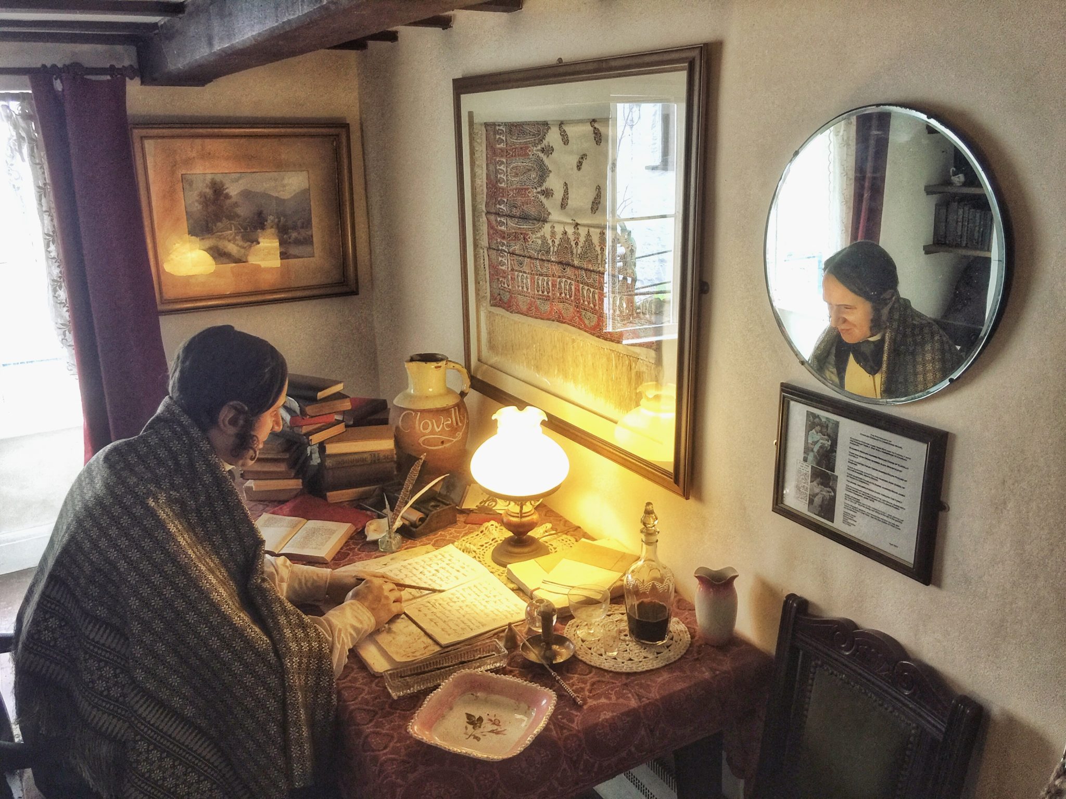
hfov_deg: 61.7
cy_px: 400
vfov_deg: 48.2
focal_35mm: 29
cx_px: 533
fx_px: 893
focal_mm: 4.15
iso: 80
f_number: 2.2
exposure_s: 1/33
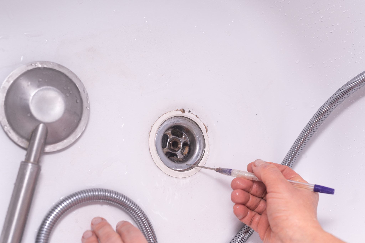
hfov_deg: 39.6
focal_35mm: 50
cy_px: 122
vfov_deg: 27.0
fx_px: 507
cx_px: 182
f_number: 5
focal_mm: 50
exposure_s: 1/160
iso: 400
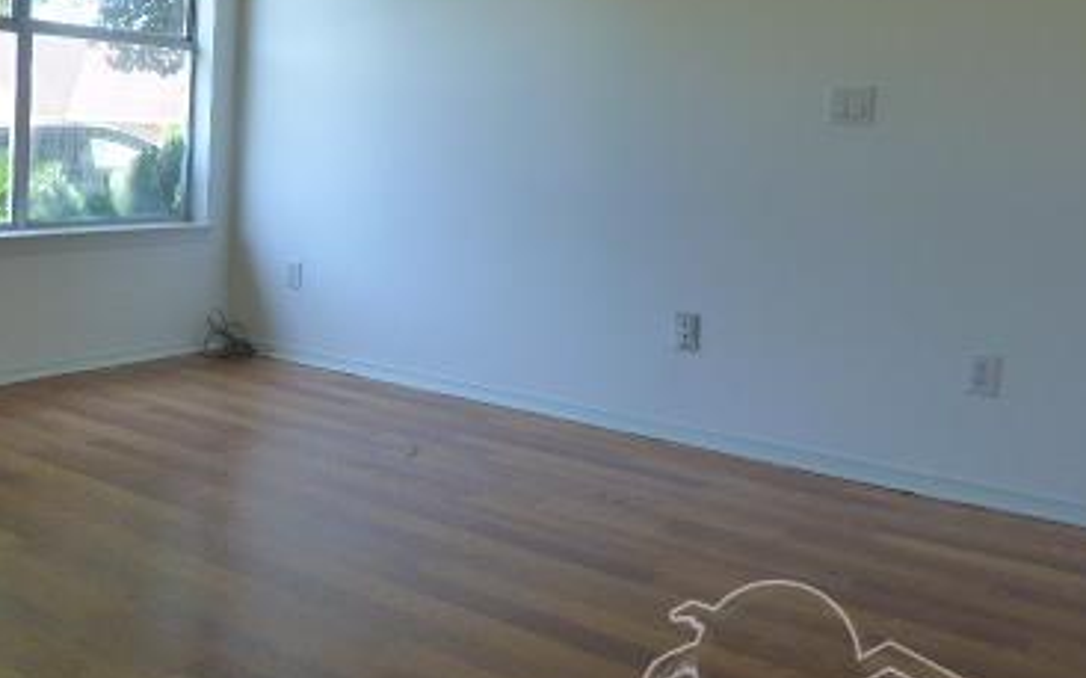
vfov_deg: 33.9
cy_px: 192
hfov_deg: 49.9
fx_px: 1095
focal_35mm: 37
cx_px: 228
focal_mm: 3.58
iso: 160
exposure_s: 1/125
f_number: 2.8
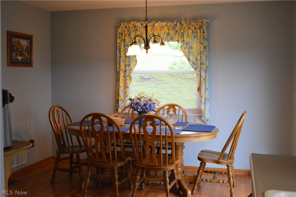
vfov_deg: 31.8
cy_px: 98
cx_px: 148
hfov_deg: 46.4
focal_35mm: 42
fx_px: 345
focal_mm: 28
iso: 3200
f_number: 4.2
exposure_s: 1/500
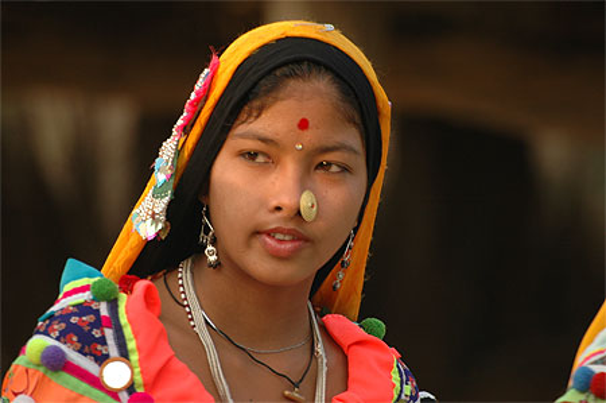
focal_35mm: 450
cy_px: 202
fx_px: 7567
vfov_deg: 3.0
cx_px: 303
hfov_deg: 4.6
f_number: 5.6
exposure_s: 1/100
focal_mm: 300
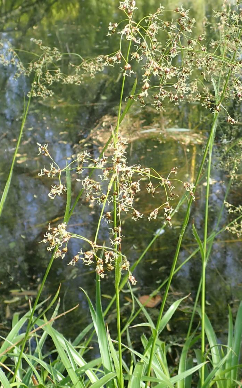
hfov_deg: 22.6
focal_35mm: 57
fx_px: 602
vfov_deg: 35.2
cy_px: 114
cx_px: 169
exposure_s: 1/80
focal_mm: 5.5
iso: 100
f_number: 3.2
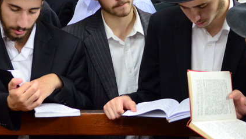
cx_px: 161
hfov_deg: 13.2
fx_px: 1063
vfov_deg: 7.4
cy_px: 50
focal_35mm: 163
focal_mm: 55
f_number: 3.5
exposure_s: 1/125
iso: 2000
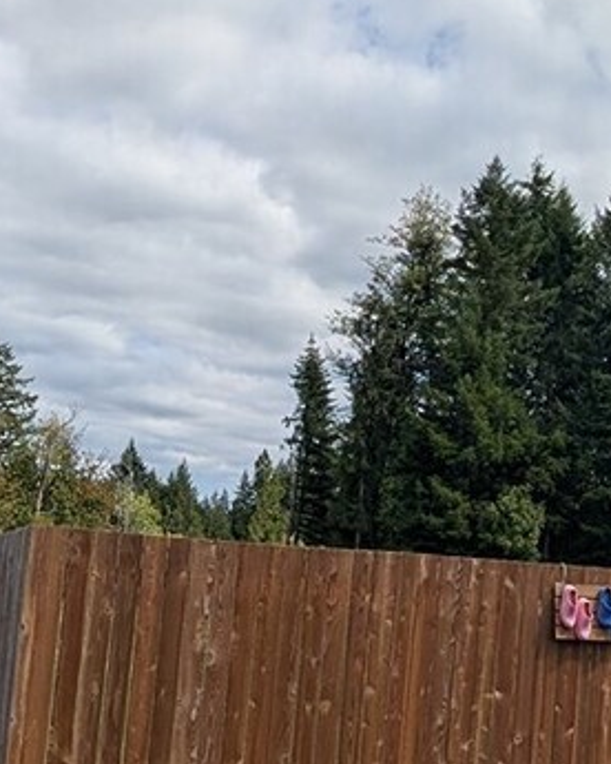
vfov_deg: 37.9
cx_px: 330
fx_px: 1108
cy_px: 444
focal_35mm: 49
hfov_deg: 30.8
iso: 56
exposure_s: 1/4878
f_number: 1.7
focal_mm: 2.02
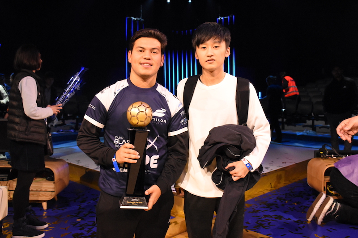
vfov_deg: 40.0
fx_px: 328
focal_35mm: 33
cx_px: 179
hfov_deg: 57.2
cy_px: 119
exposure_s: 1/800
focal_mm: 22
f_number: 3.5
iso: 4000
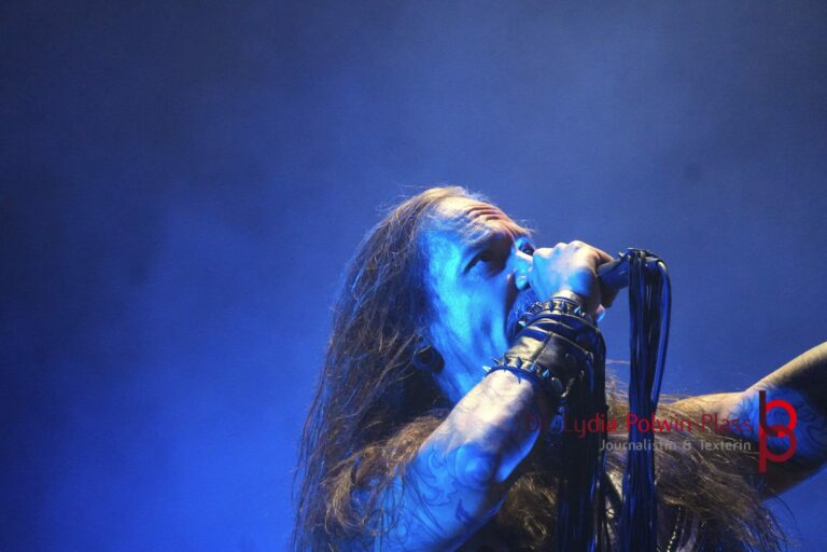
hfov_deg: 8.4
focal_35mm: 244
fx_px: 5616
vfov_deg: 5.6
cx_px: 414
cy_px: 276
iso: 5000
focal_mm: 163
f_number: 6.3
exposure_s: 1/320
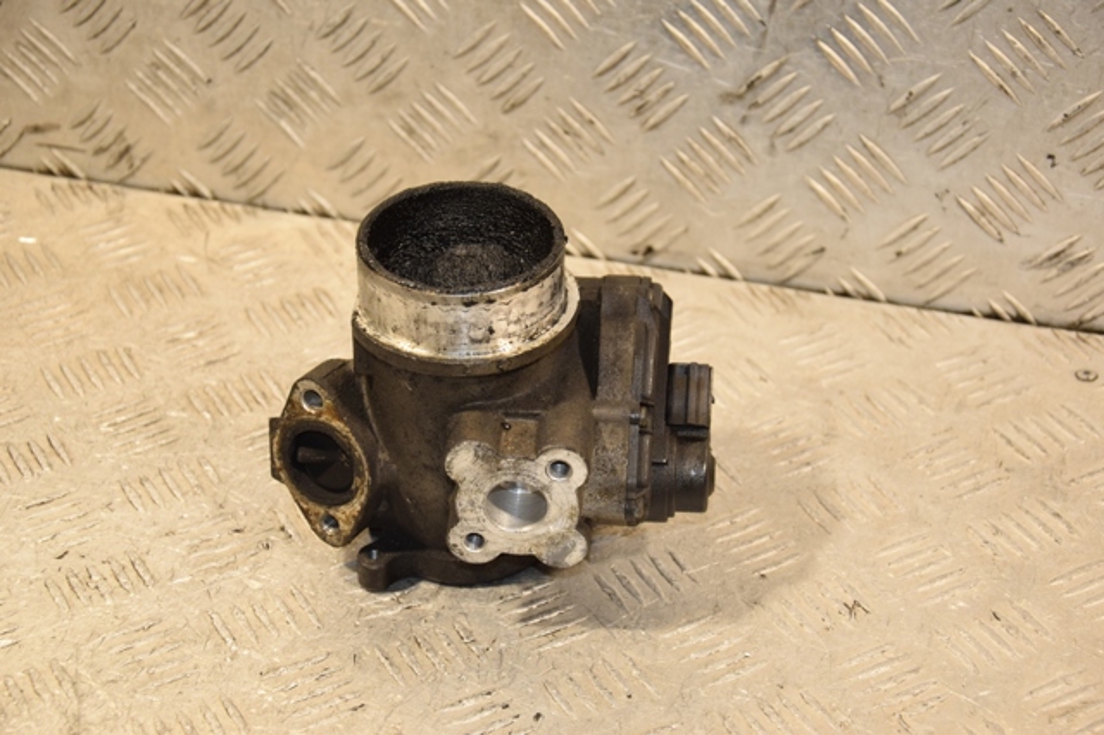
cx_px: 552
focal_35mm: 87
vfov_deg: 15.7
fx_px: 2667
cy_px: 368
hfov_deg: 23.4
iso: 800
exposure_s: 1/200
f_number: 5
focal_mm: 58
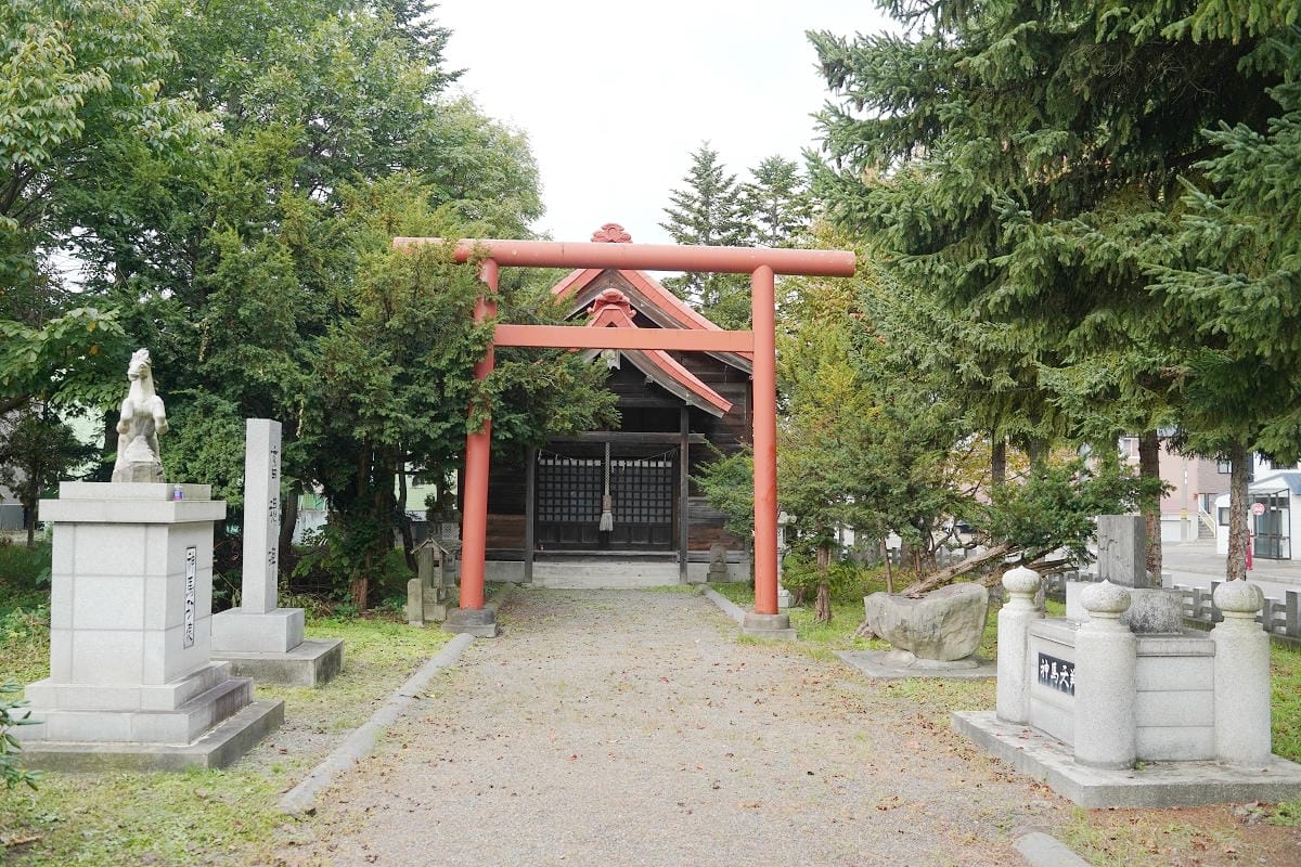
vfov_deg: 45.0
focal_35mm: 29
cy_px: 434
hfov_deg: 63.7
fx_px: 1048
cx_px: 650
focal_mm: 29
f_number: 4
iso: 200
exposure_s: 1/160
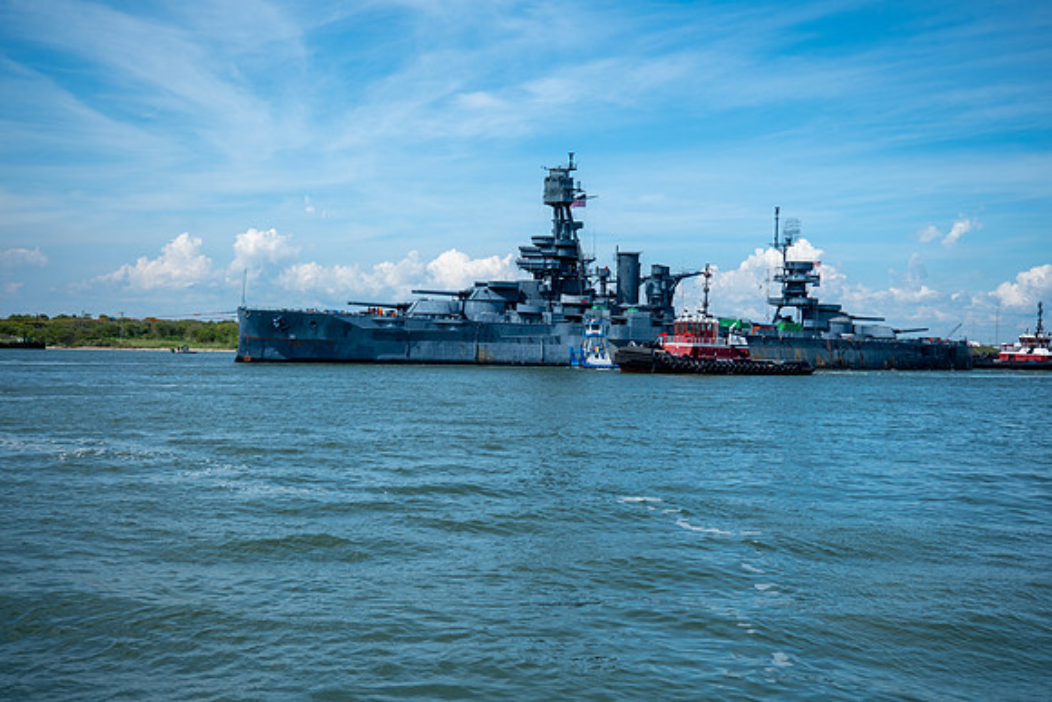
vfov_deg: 29.3
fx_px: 1344
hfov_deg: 42.7
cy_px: 351
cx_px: 526
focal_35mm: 46
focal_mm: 30.8
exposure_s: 1/1800
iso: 160
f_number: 4
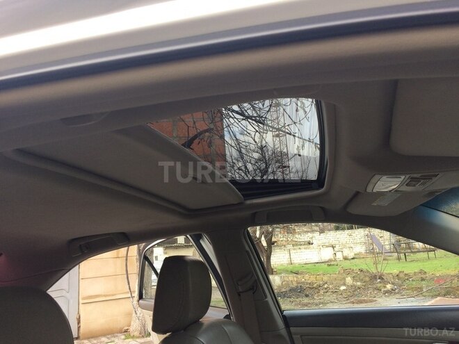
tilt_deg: +12.0
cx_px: 230
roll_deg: +5.1
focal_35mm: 29
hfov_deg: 61.7
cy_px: 172
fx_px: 385
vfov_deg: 48.2
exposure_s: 1/100
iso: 40
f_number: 2.2
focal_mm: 4.15
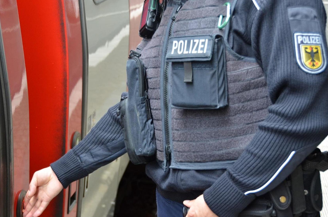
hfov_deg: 26.7
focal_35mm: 76
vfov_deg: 17.9
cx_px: 149
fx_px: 691
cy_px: 121
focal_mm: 44
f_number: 4.5
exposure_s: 1/40
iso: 800
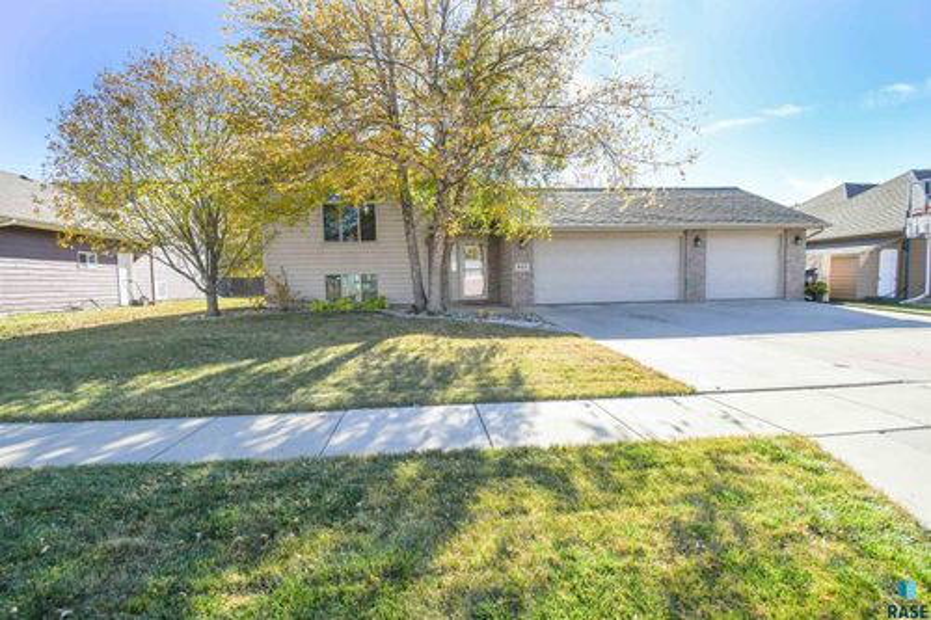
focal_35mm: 15
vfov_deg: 77.3
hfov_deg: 100.4
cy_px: 310
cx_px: 466
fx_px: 388
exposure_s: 1/2000
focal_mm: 10
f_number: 7.1
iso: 800
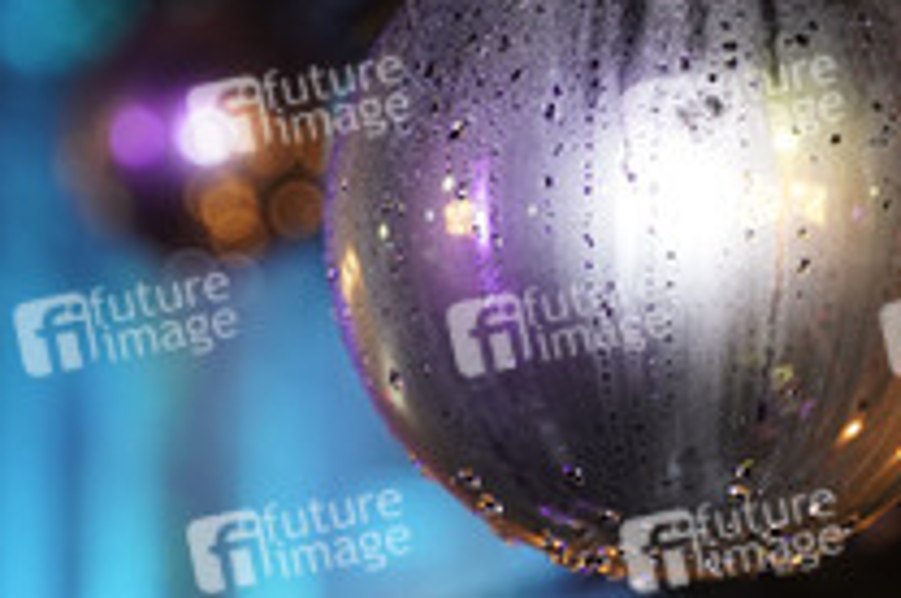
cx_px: 617
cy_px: 433
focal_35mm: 163
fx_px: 4073
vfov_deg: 8.4
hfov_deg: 12.6
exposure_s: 1/40
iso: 2000
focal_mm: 75
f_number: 2.8
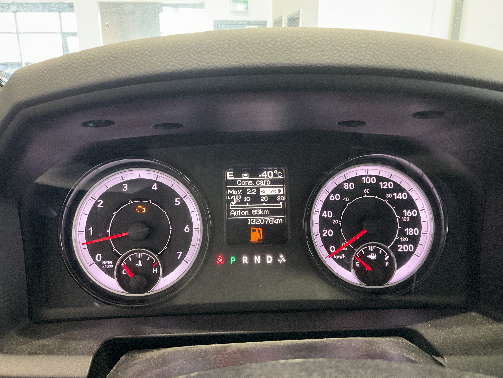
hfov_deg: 61.7
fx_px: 421
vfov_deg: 48.2
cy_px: 189
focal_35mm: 29
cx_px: 252
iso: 250
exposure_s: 1/40
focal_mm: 3
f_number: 1.8
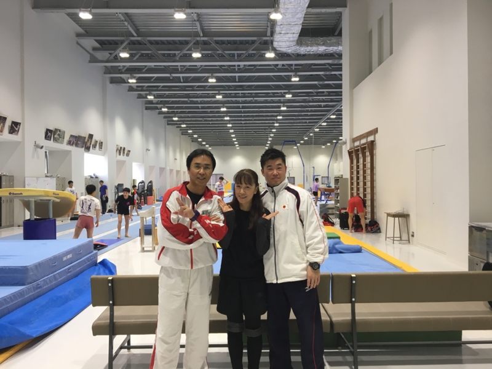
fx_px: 412
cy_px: 184
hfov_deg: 61.7
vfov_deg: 48.2
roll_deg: +0.4
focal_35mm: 29
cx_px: 246
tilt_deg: +0.3
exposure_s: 1/30
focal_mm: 4.15
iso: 25
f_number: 2.2
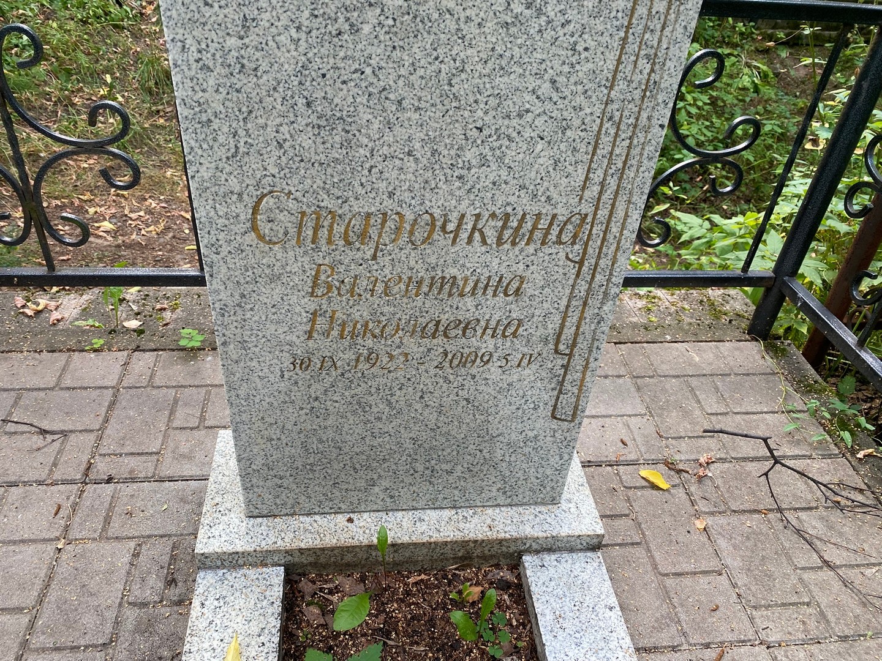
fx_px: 662
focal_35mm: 26
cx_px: 441
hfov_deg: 67.3
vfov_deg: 53.1
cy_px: 330
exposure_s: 1/121
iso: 50
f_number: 1.8
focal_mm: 4.25
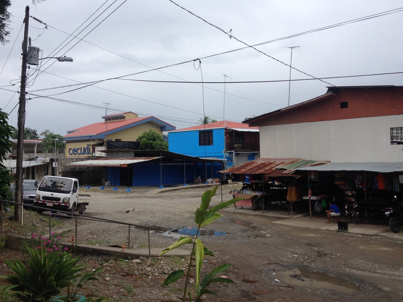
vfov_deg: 35.9
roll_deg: +1.4
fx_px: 466
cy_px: 138
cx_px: 206
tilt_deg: +0.4
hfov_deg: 46.8
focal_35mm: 40
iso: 50
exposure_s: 1/1082
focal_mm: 4.28
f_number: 2.4
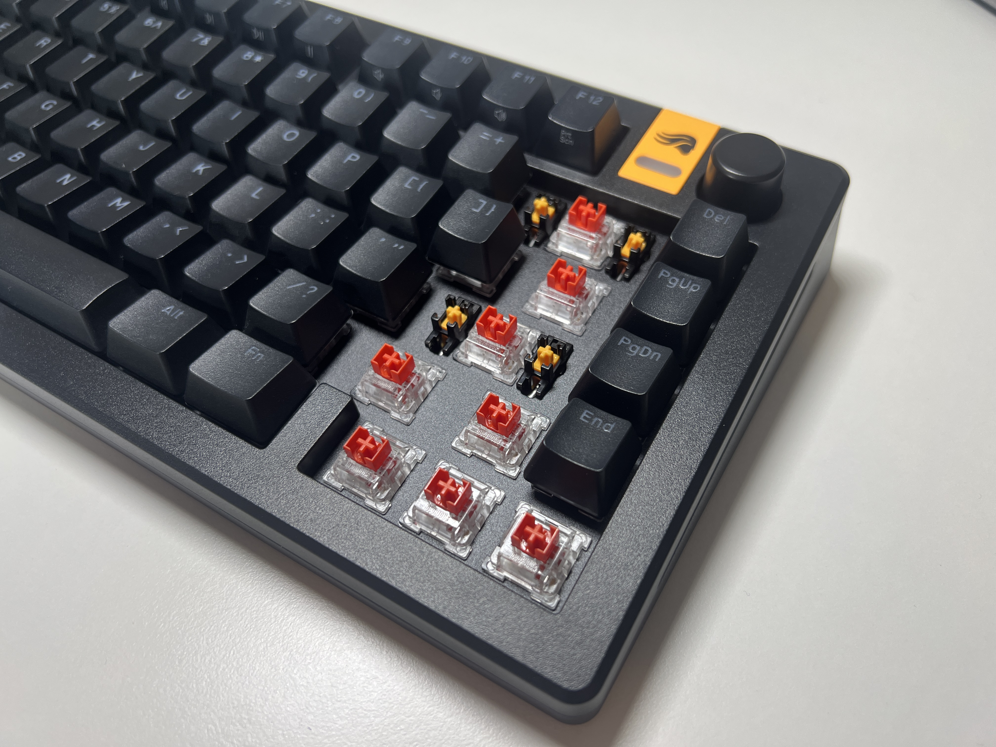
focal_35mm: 26
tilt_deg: -51.9
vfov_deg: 53.1
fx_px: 748
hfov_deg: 67.3
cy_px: 374
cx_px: 498
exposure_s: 1/121
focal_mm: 5.7
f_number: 1.5
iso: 64
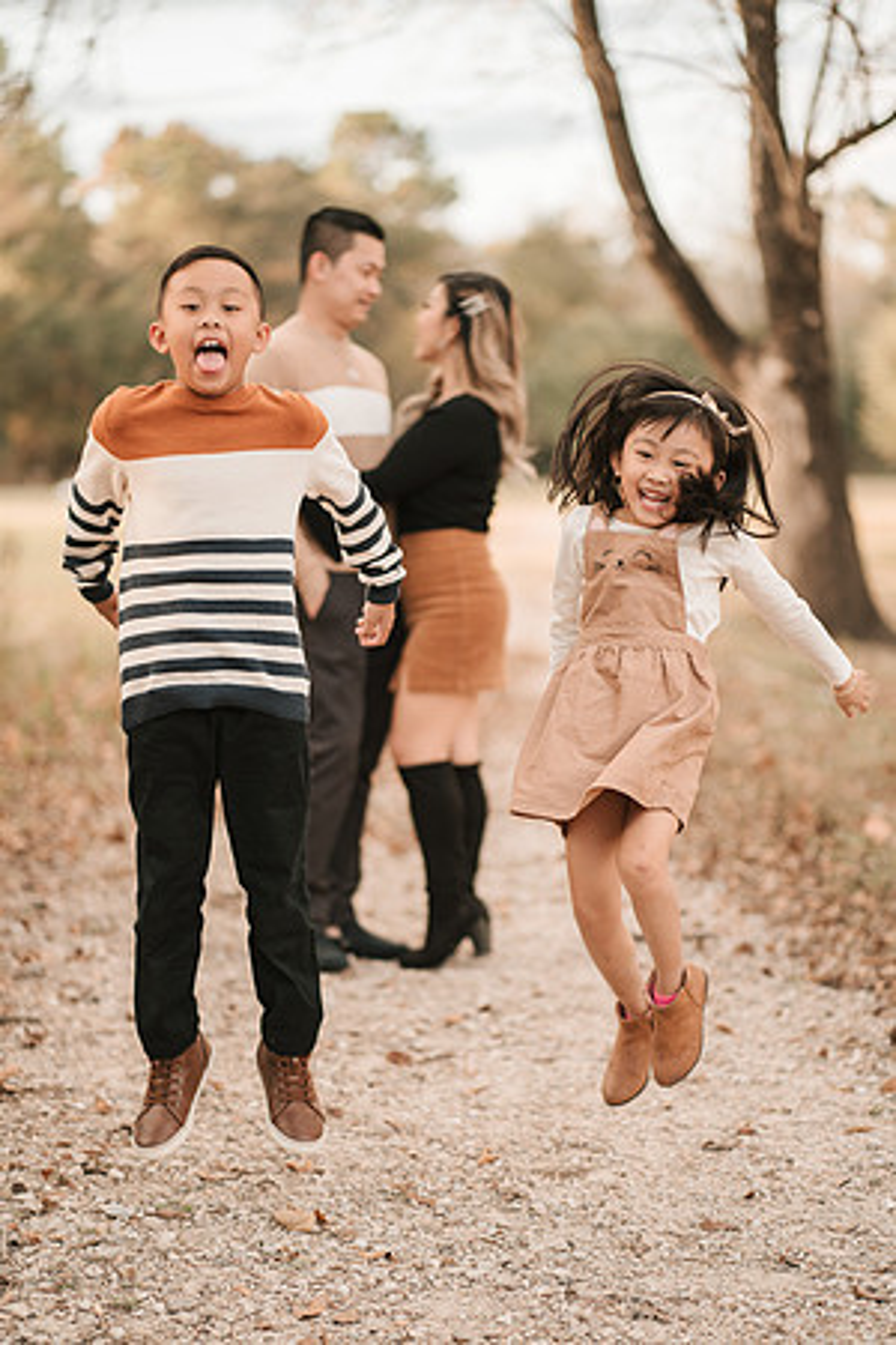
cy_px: 672
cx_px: 448
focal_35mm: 85
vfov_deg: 23.9
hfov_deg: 16.1
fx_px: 3173
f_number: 1.8
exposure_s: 1/800
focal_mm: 85
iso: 200
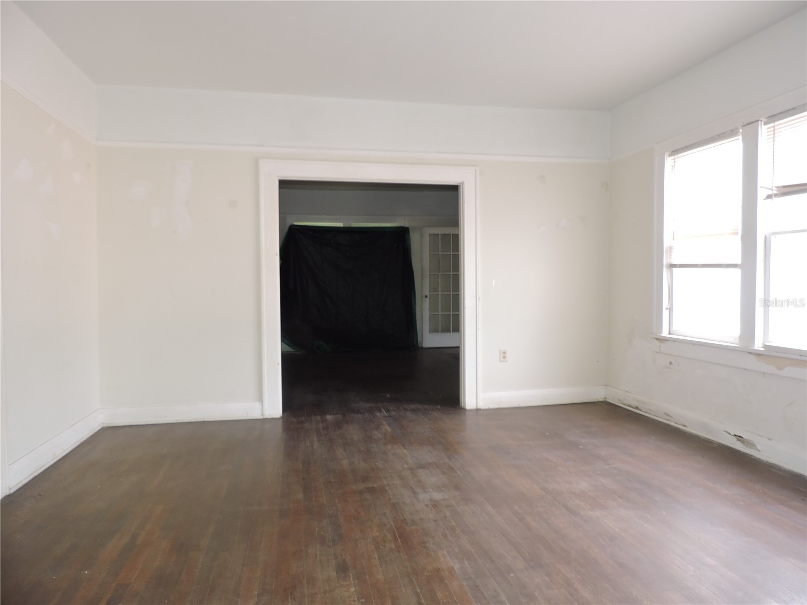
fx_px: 560
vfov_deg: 56.8
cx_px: 404
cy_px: 302
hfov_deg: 71.6
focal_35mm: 24
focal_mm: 4.3
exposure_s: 1/30
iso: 200
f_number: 3
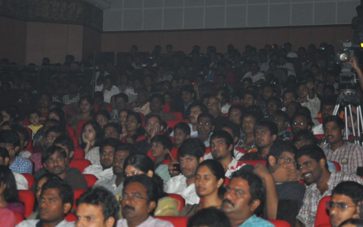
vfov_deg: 11.8
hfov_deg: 18.8
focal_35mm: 111
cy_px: 96
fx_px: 1098
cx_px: 185
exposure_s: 1/80
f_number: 5.6
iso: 800
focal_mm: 52
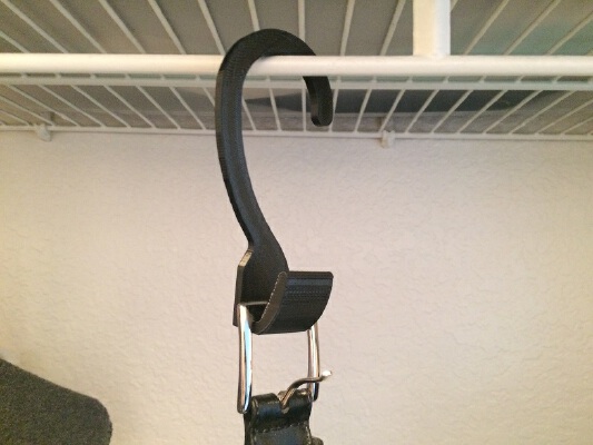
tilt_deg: +4.0
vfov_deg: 48.2
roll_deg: -1.2
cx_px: 296
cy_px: 222
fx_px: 497
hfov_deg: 61.6
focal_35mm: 29
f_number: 2.2
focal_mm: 4.15
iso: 320
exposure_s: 1/15
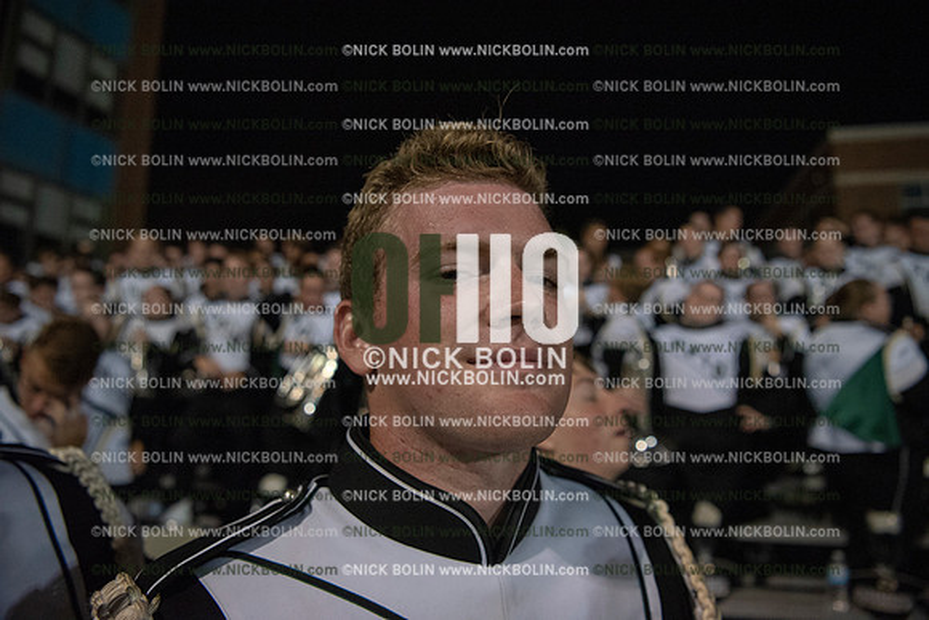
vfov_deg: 53.2
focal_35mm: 24
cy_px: 310
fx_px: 619
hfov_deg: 73.7
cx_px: 464
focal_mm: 24
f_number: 3.2
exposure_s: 1/500
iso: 3200
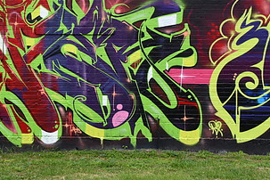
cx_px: 37
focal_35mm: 92
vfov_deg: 14.8
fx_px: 690
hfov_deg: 21.7
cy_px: 49
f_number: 5.6
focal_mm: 32
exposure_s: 1/250
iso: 320
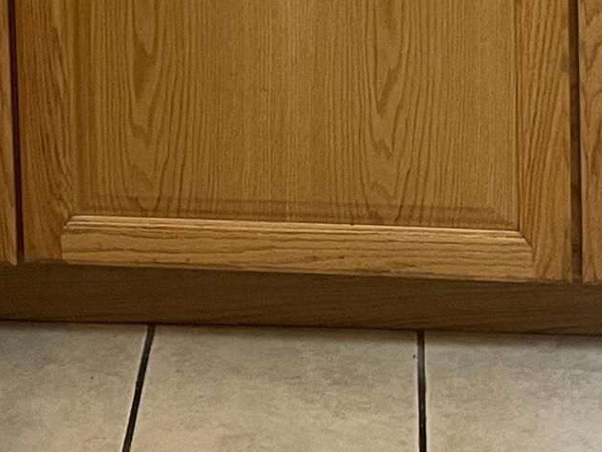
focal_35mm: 123
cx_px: 165
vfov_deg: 10.5
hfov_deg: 16.0
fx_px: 2140
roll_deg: +1.6
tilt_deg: -7.3
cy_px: -599
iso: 100
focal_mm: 4.2
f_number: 1.6
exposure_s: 1/60
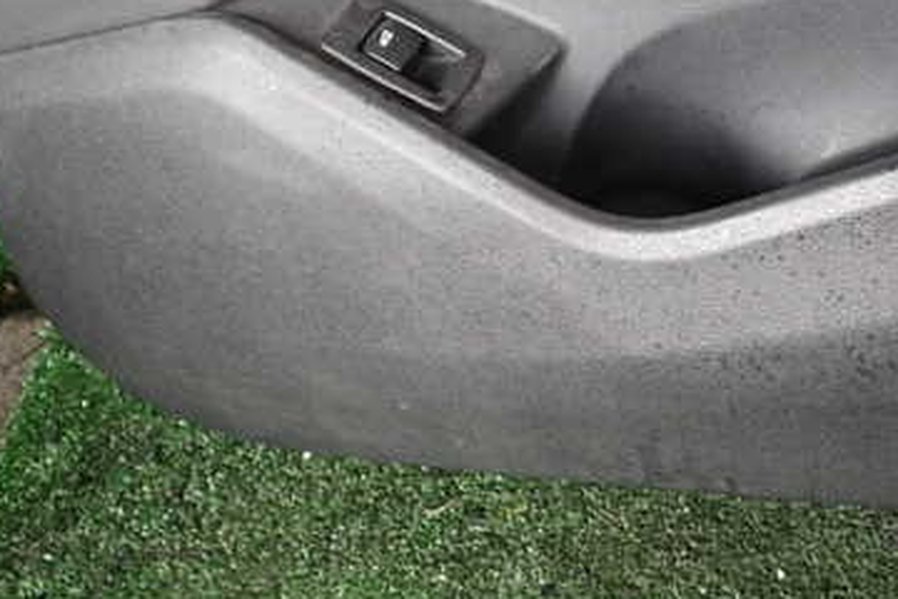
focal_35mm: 52
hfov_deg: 37.4
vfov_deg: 25.5
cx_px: 651
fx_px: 1297
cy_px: 112
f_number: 2.3
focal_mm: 5.4
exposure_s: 1/30
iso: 640
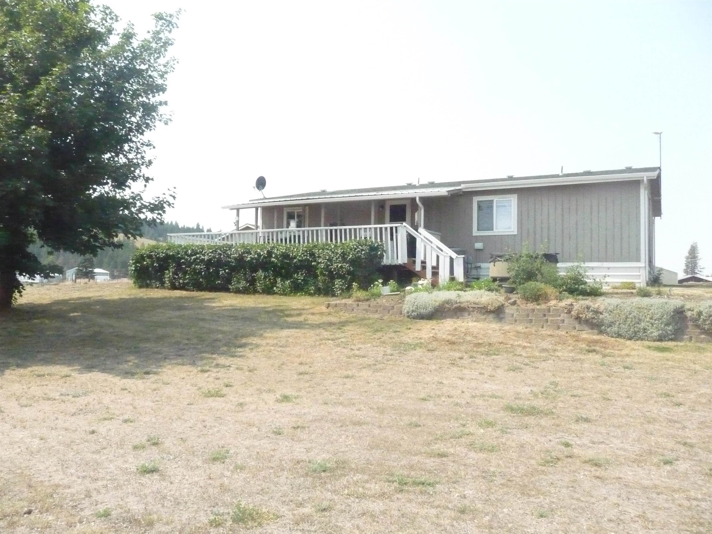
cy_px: 267
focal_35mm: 28
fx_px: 576
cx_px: 356
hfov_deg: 63.4
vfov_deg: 49.7
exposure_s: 1/2000
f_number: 8
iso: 1600
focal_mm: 4.7
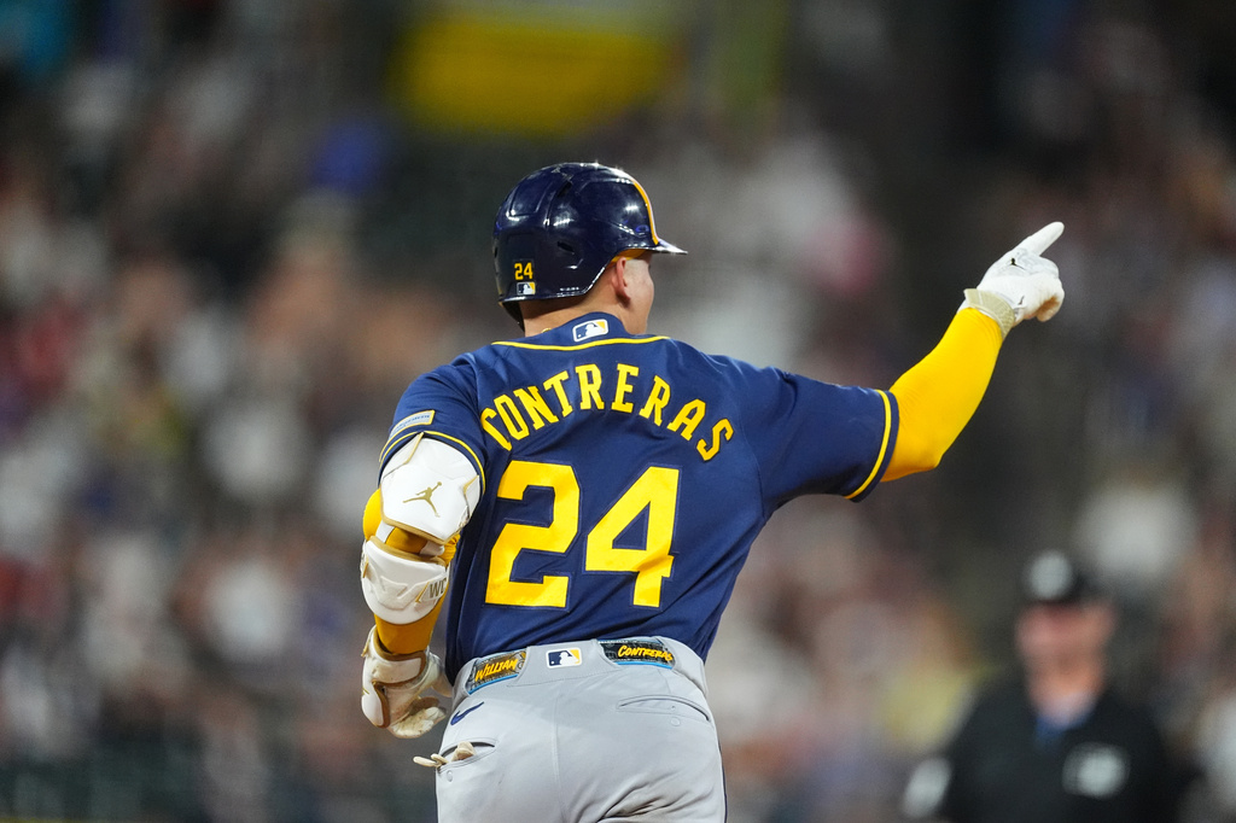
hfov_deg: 3.4
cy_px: 412
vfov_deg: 2.3
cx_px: 618
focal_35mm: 600
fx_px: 20592
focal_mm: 600
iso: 6400
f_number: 4
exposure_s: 1/2000
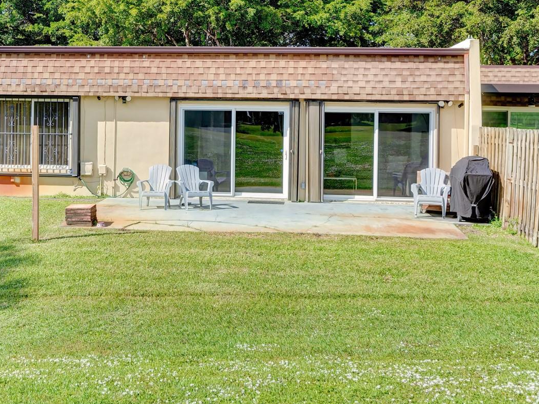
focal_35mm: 55
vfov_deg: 26.4
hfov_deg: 34.7
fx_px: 856
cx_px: 197
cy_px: 124
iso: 200
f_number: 4
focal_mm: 18
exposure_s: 1/1600
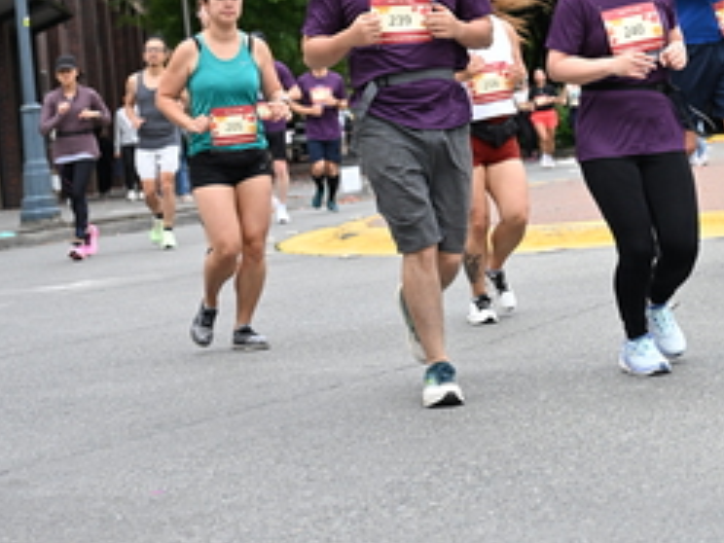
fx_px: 2405
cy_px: -76
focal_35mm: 115
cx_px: 524
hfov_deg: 17.0
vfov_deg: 12.6
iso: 1600
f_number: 4
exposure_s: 1/800
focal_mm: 54
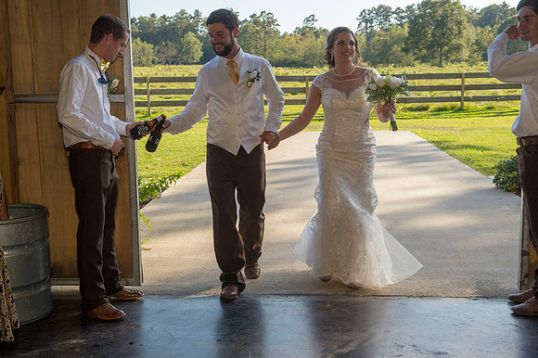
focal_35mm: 52
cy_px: 179
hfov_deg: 38.2
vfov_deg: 26.0
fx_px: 777
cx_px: 269
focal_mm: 52
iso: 1600
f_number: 8
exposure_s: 1/2000
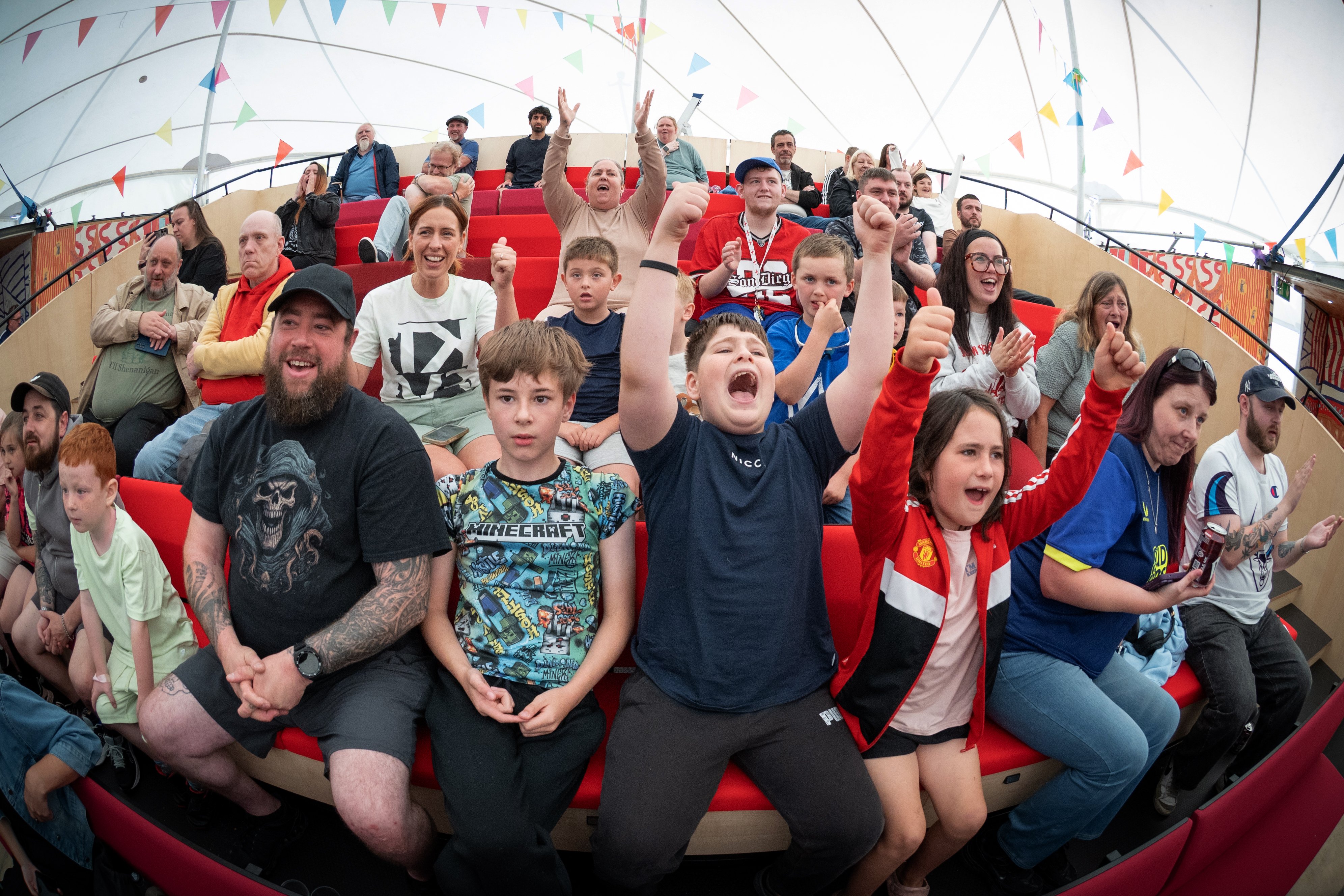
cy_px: 448
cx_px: 672
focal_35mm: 15
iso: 1600
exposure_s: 1/500
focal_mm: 10.5
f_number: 5.6
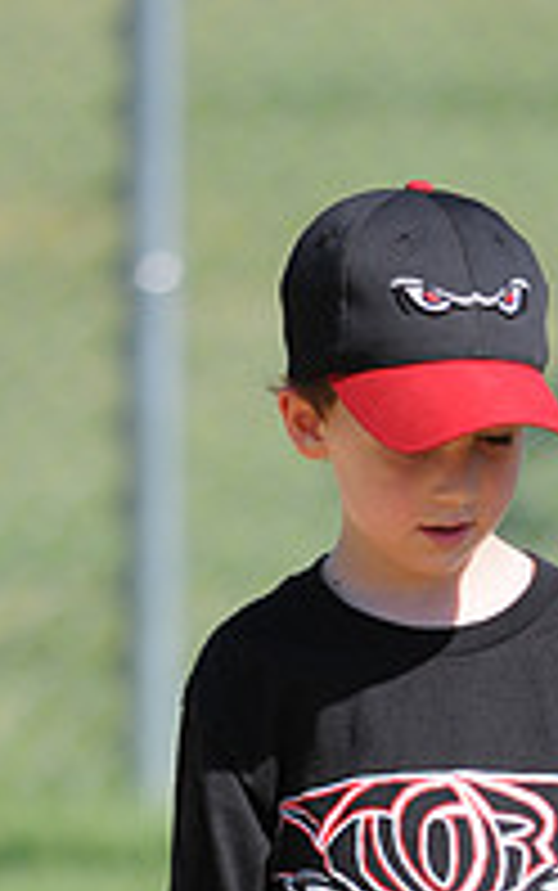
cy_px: 1192
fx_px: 32630
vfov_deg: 1.6
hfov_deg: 1.0
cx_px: 533
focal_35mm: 1343
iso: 200
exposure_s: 1/1250
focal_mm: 300
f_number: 4
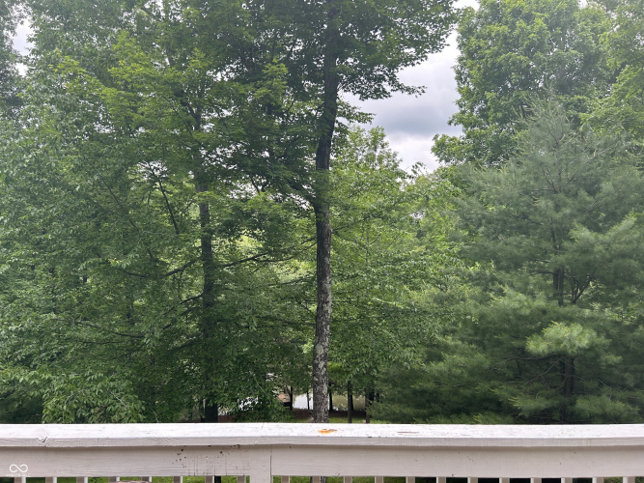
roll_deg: +0.0
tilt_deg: -0.5
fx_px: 484
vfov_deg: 53.0
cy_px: 242
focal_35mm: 26
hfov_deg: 67.3
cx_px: 322
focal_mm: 5.7
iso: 50
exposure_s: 1/521
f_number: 1.5
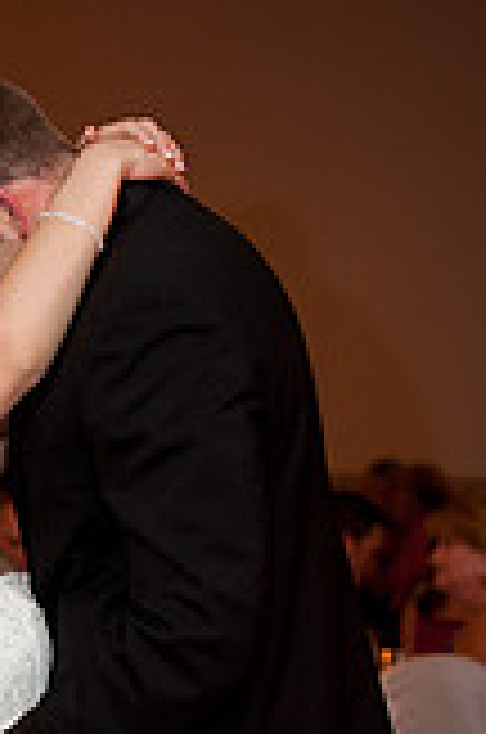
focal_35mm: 193
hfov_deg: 7.0
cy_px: 779
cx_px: -97
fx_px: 3925
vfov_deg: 10.6
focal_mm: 70
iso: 1250
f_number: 4
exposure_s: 1/40
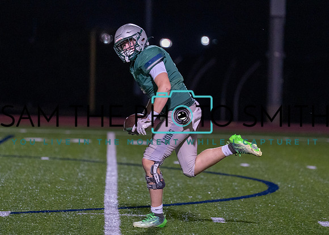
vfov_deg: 5.4
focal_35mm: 265
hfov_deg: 7.6
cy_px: 112
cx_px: 151
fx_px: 2474
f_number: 2.8
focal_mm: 175
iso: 2500
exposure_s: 1/1000
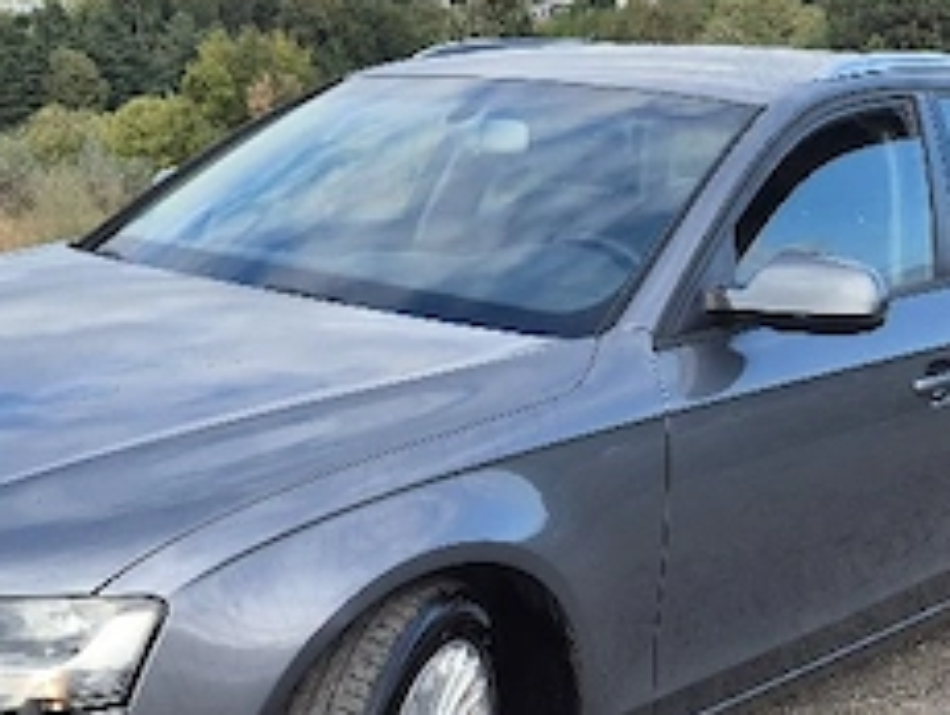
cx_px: 458
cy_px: 603
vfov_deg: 24.0
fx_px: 1648
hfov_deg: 32.1
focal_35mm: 60
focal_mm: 5.4
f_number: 1.8
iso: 25
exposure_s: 1/500
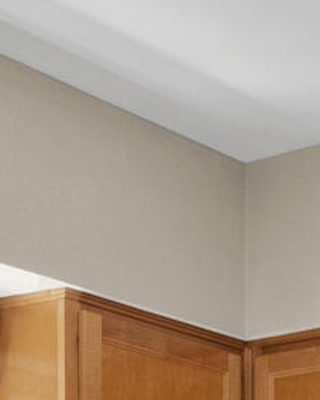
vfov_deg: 13.8
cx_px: 492
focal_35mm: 124
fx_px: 1469
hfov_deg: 11.8
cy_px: 727
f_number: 9
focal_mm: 10
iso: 400
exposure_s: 1/3
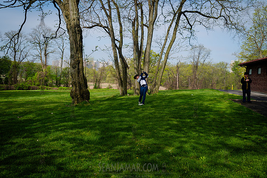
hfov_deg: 51.9
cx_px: 134
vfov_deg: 36.0
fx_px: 274
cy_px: 87
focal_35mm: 37
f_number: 4.5
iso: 100
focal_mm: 35
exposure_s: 1/640
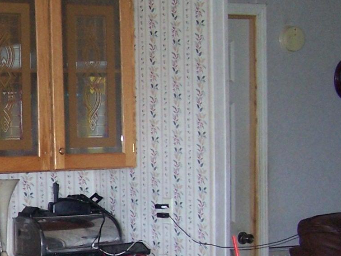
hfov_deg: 16.0
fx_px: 1143
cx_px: -110
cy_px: 253
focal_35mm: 116
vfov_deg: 12.6
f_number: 2.8
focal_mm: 6.3
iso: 140
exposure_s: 1/60
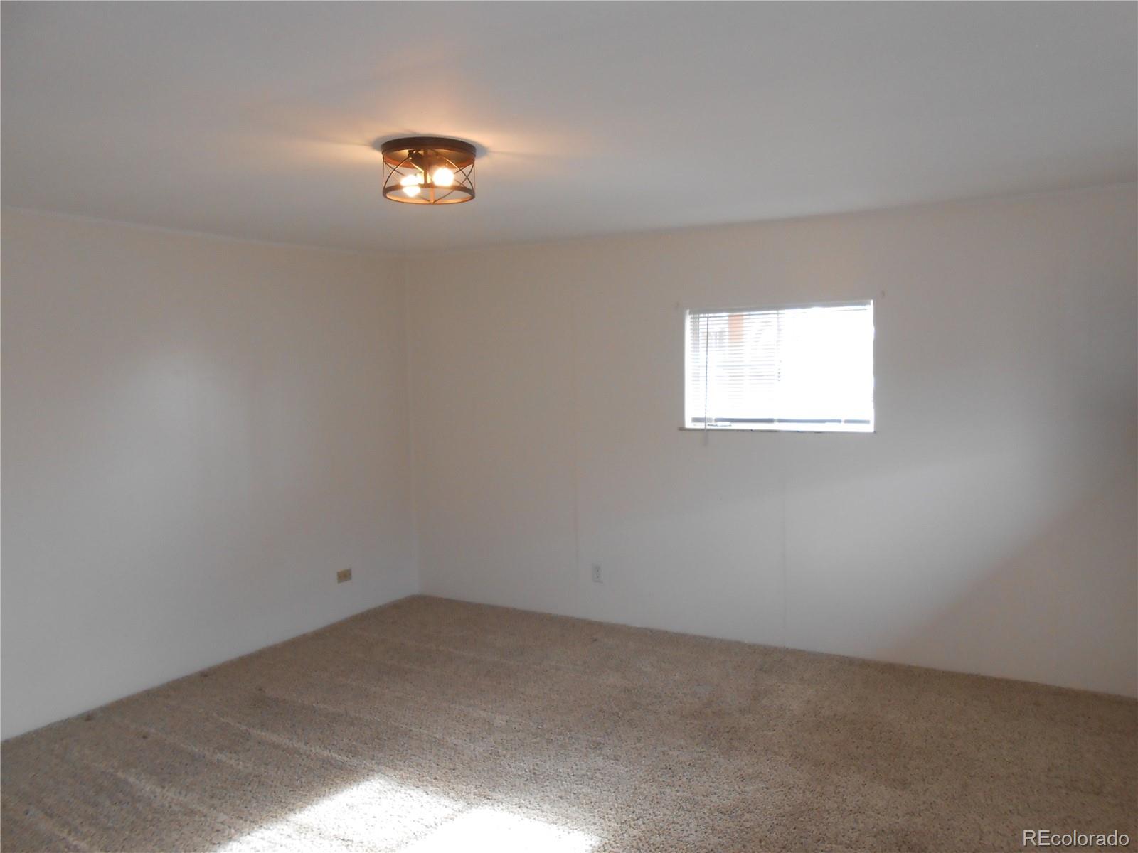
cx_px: 569
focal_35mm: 26
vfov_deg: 53.1
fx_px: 855
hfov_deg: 67.3
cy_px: 426
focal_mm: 4.6
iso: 200
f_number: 3.5
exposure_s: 1/30
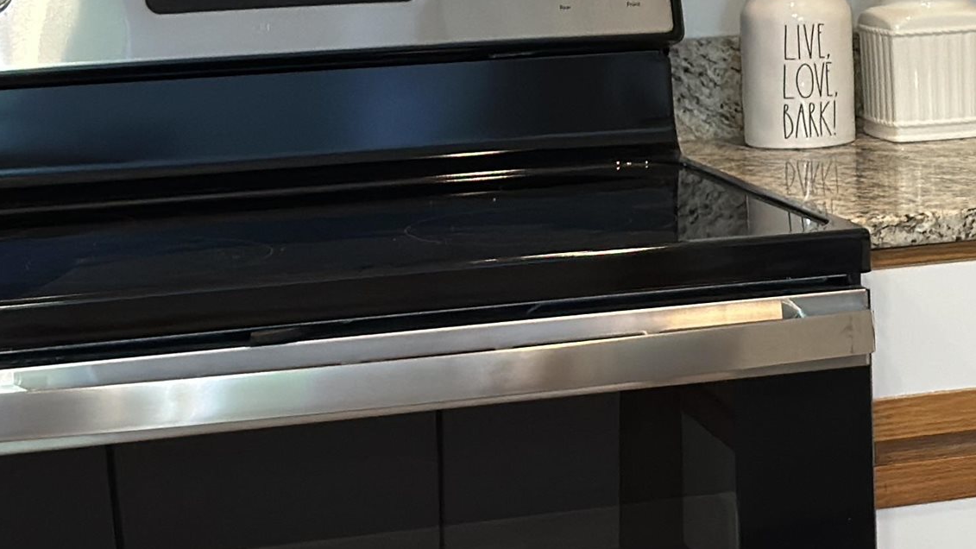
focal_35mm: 142
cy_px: 145
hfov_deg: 14.6
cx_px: 1184
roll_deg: +0.9
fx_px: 3675
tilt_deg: -7.2
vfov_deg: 8.5
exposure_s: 1/60
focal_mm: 6.86
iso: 160
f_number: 1.78
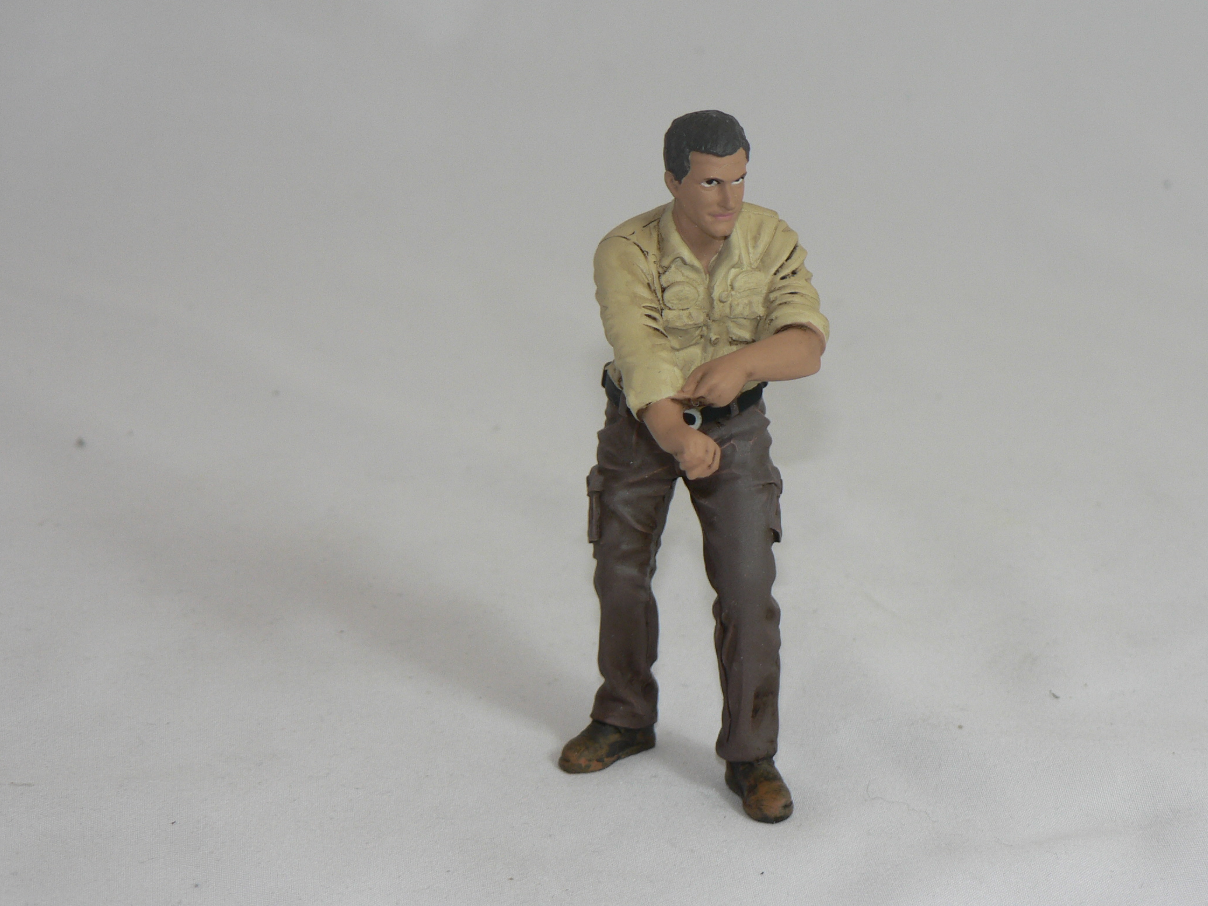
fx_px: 4014
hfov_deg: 17.1
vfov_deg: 12.9
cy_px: 373
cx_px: 734
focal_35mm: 115
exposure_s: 1/60
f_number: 3.2
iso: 80
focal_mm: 15.5
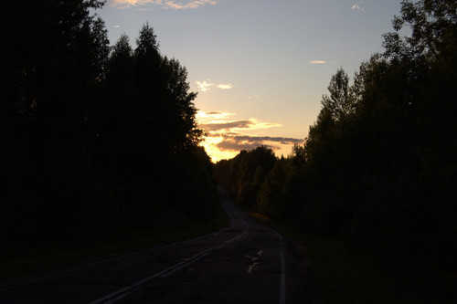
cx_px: 228
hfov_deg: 37.9
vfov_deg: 25.7
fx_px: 666
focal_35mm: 52
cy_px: 152
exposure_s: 1/640
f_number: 7.1
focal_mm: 35
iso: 200
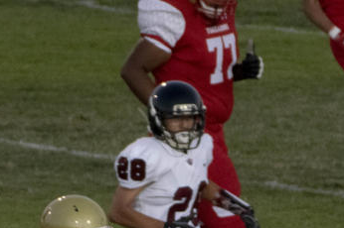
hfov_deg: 1.5
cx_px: 519
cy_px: 433
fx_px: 13059
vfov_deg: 1.0
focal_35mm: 1368
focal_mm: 210
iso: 1600
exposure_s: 1/400
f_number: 5.6
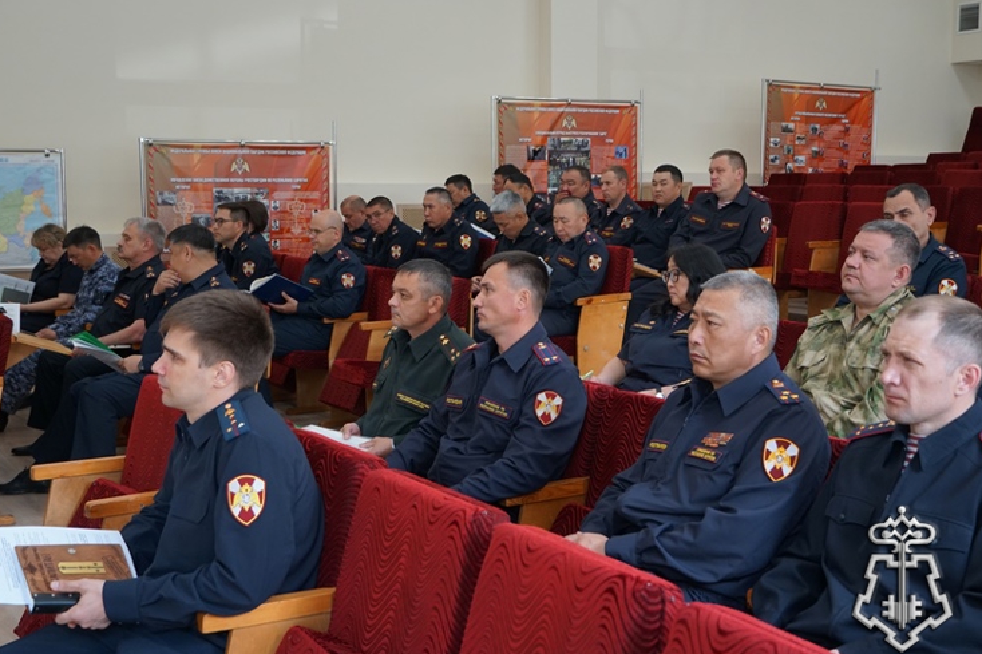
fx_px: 1296
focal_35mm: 48
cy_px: 329
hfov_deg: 41.5
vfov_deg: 28.3
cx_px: 484
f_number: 4.5
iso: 640
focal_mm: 31
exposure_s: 1/160
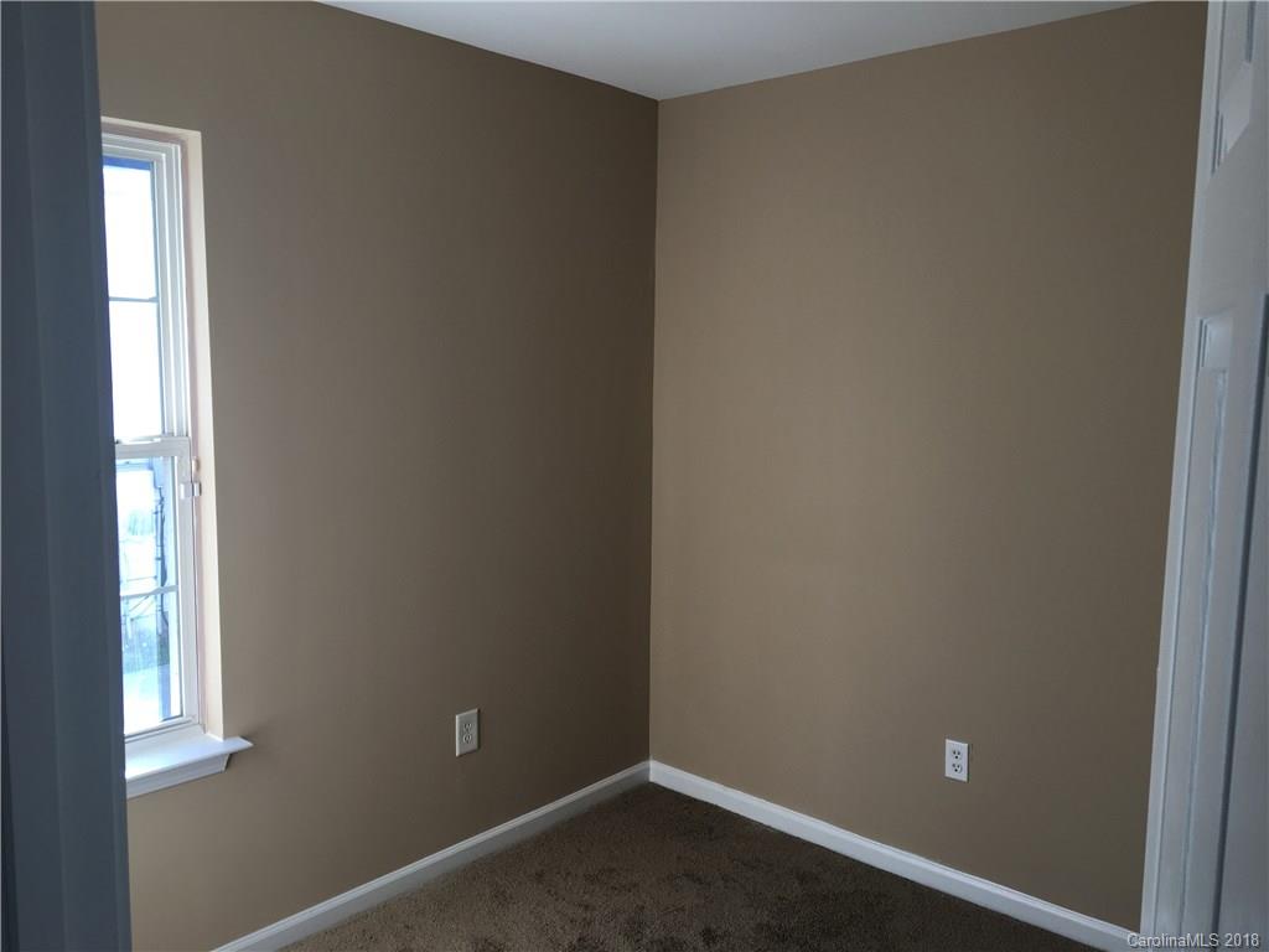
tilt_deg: -6.0
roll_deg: +0.5
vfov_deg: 48.2
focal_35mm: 29
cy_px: 476
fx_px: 1063
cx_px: 634
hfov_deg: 61.7
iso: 32
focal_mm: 4.15
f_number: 2.2
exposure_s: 1/120
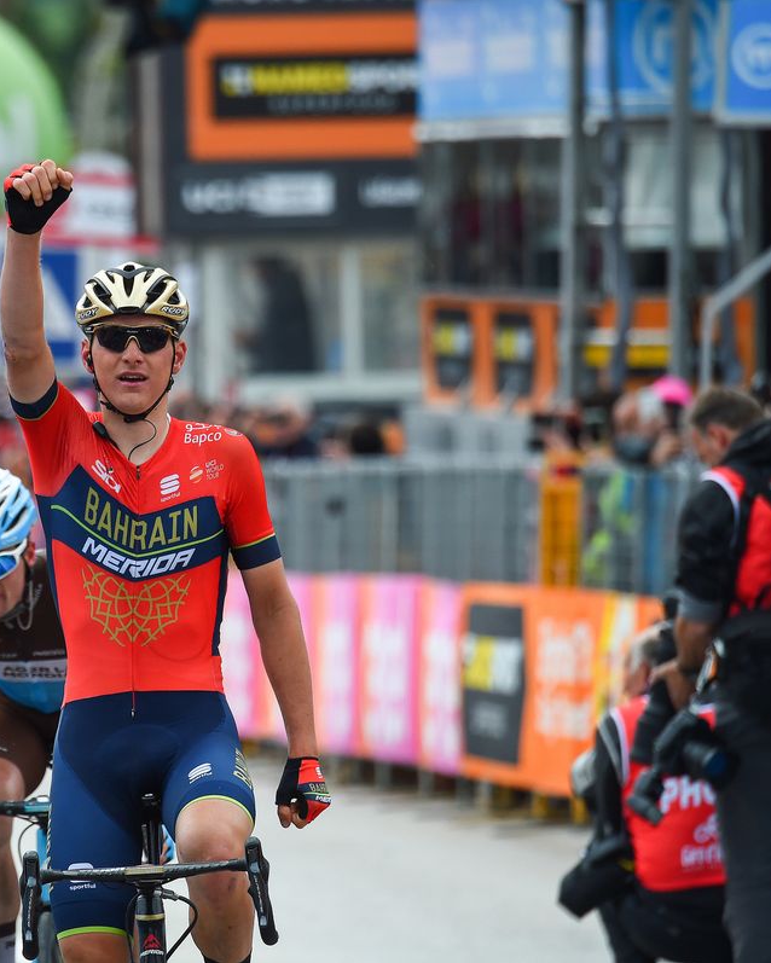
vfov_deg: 3.4
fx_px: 16109
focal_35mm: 565
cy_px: 482
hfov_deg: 2.7
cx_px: 122
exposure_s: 1/1600
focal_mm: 400
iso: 1000
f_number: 7.1
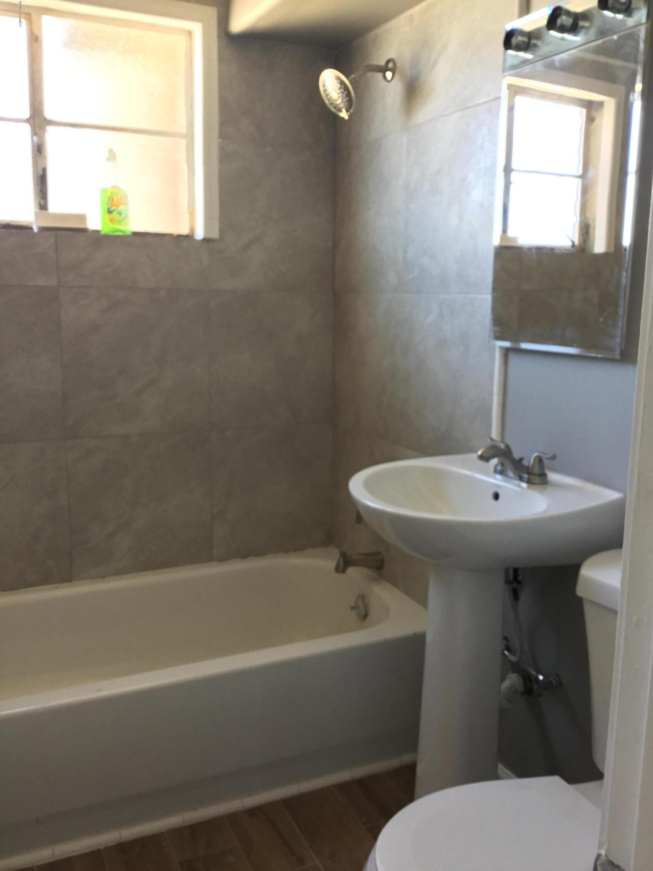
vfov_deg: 58.4
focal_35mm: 31
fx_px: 780
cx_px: 326
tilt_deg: -11.3
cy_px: 436
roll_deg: -2.3
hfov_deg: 45.4
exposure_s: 1/30
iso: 100
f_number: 2.4
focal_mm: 3.3
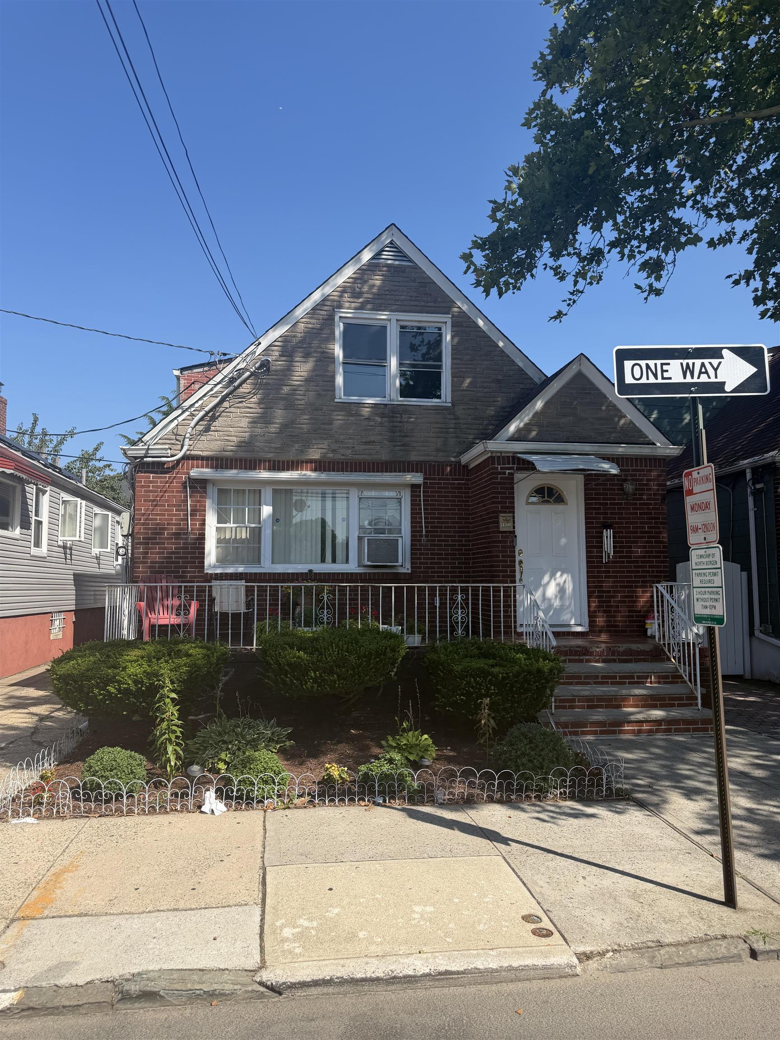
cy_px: 520
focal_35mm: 24
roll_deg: -0.4
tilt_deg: +5.4
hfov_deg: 56.8
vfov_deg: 71.6
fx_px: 721
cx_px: 390
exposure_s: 1/3425
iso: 80
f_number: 1.78
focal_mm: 6.76
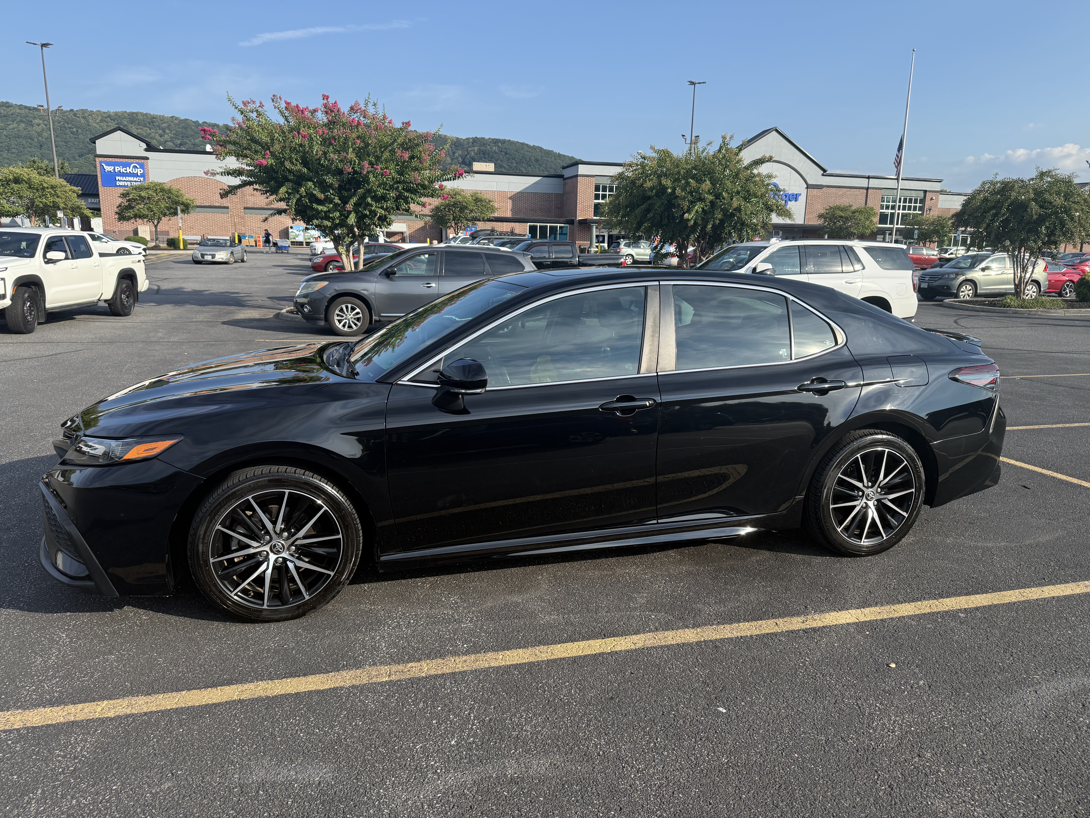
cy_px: 409
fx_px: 756
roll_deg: -1.8
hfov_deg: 71.6
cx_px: 545
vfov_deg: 56.8
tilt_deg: -11.9
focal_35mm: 24
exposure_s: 1/3279
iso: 100
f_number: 1.78
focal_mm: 6.76
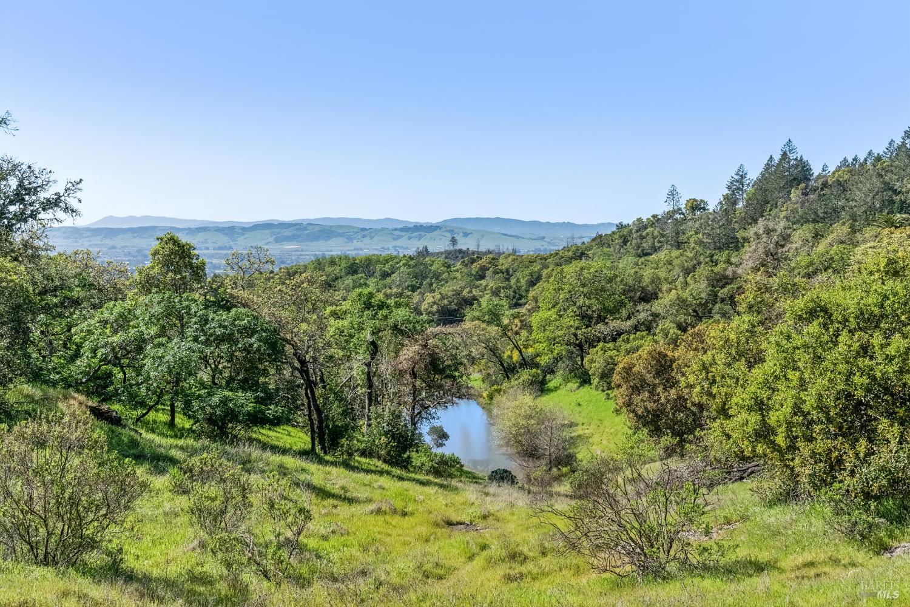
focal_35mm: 38
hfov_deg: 50.7
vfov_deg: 35.1
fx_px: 960
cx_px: 455
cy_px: 304
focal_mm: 38
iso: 200
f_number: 11
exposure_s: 1/200
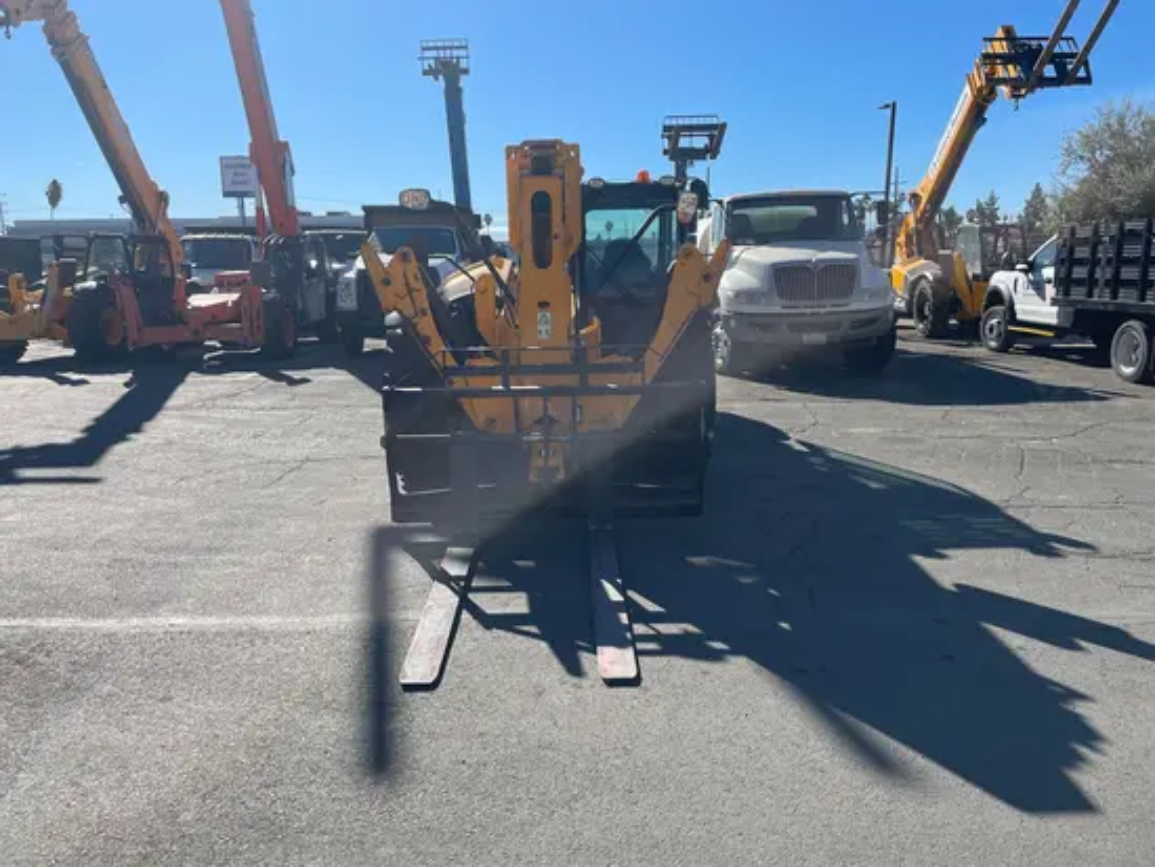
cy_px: 434
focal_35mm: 26
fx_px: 868
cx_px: 578
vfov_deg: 53.1
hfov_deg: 67.3
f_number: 1.6
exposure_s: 1/3861
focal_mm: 4.2
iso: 32
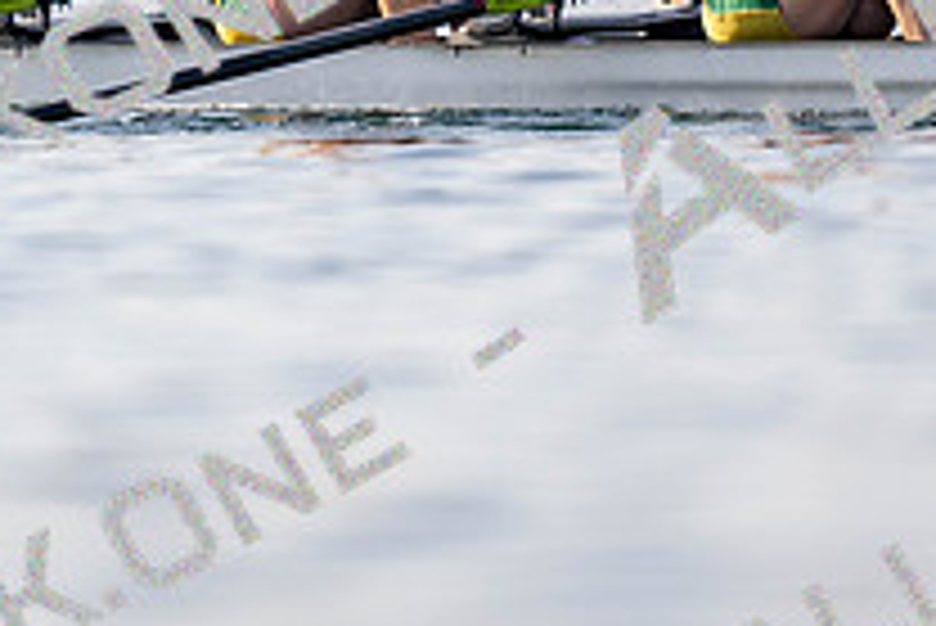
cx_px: 234
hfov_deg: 1.2
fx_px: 43501
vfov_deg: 0.8
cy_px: -106
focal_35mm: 1672
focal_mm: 600
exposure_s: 1/2500
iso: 140
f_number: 4
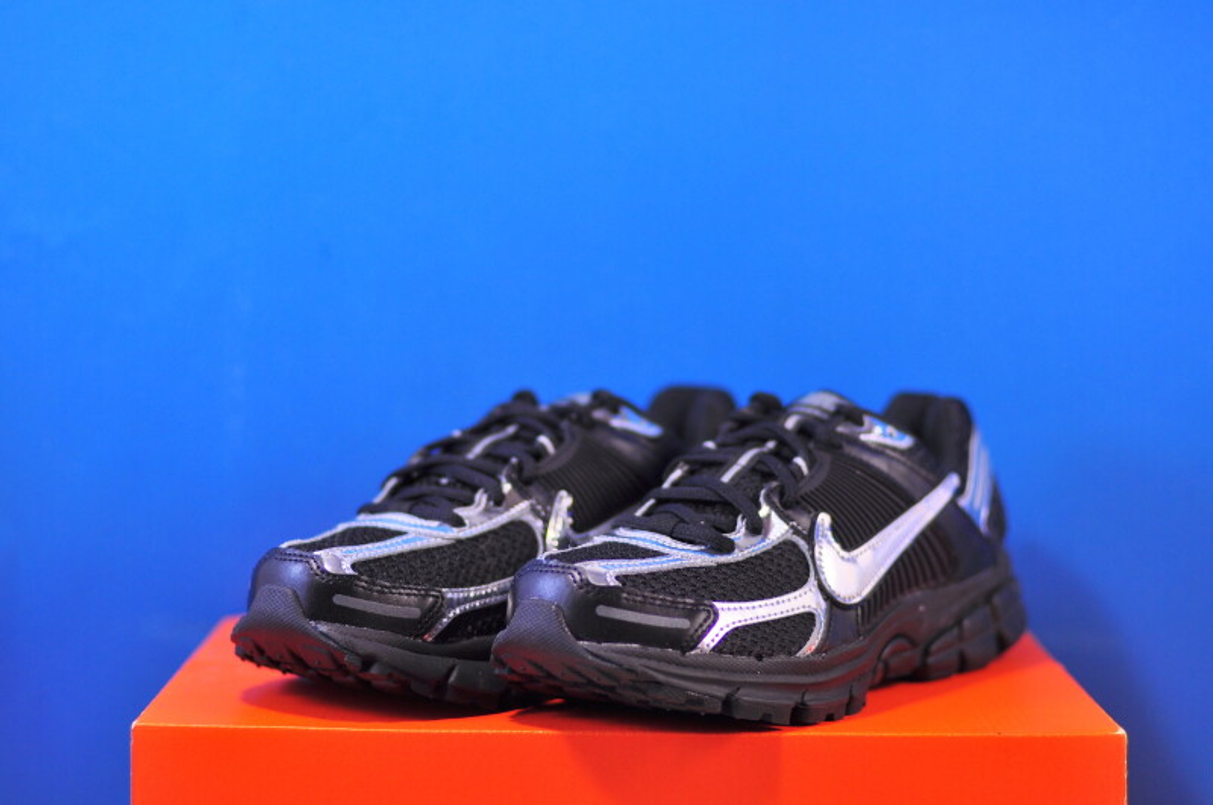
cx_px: 606
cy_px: 402
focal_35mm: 75
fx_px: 2523
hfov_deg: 27.0
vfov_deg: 18.1
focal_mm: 50
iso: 250
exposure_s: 1/320
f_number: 2
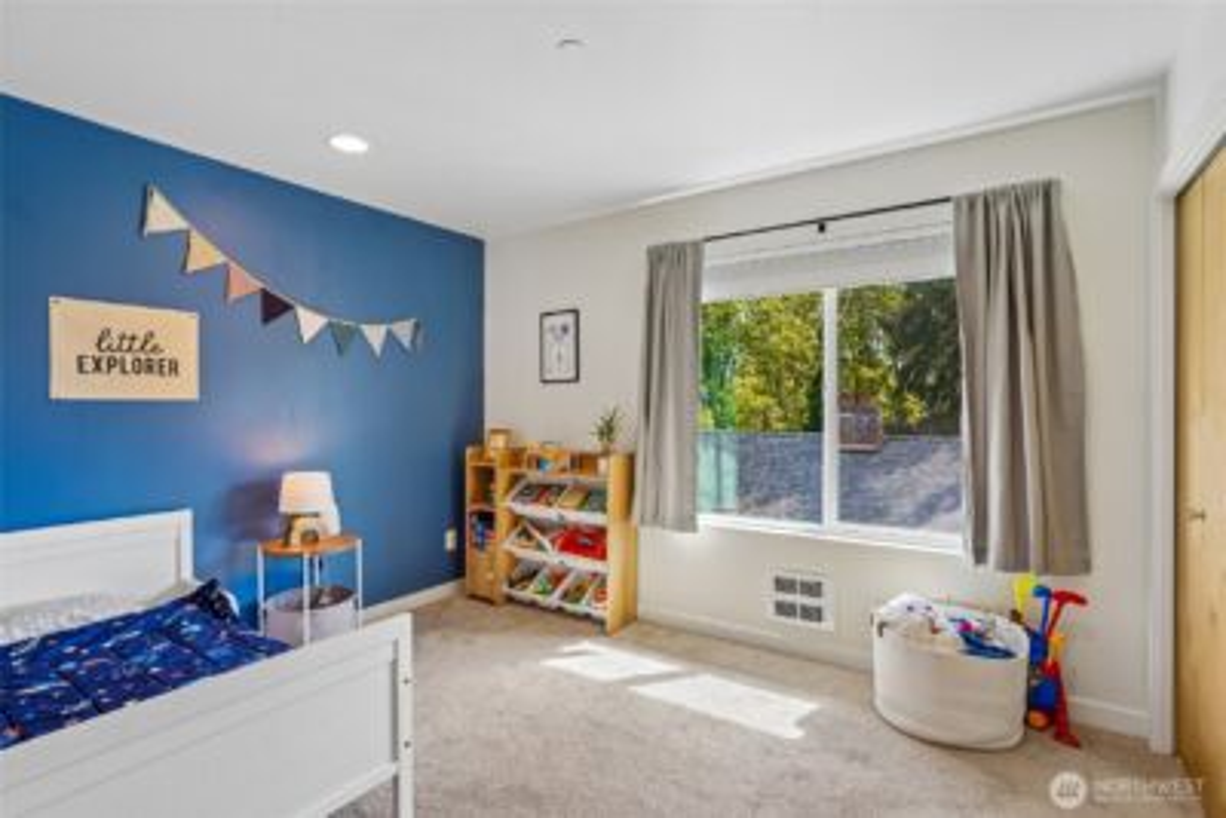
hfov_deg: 93.3
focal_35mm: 17
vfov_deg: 70.5
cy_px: 409
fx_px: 579
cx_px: 613
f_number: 8
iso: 400
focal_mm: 17
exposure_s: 1/45
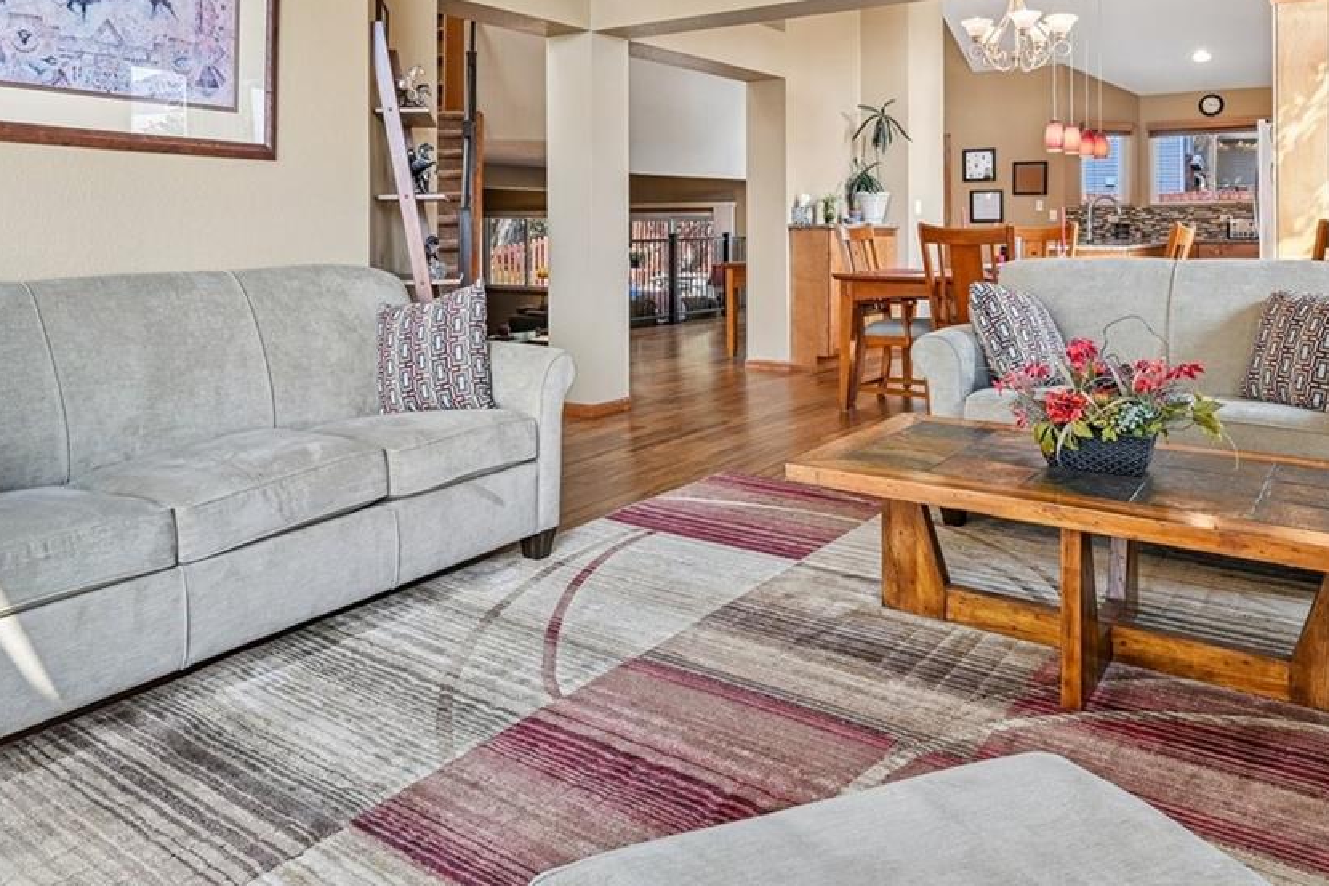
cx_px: 656
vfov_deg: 45.9
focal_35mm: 27
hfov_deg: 67.4
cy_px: 202
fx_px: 996
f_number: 10
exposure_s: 1/15
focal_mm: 14
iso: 125
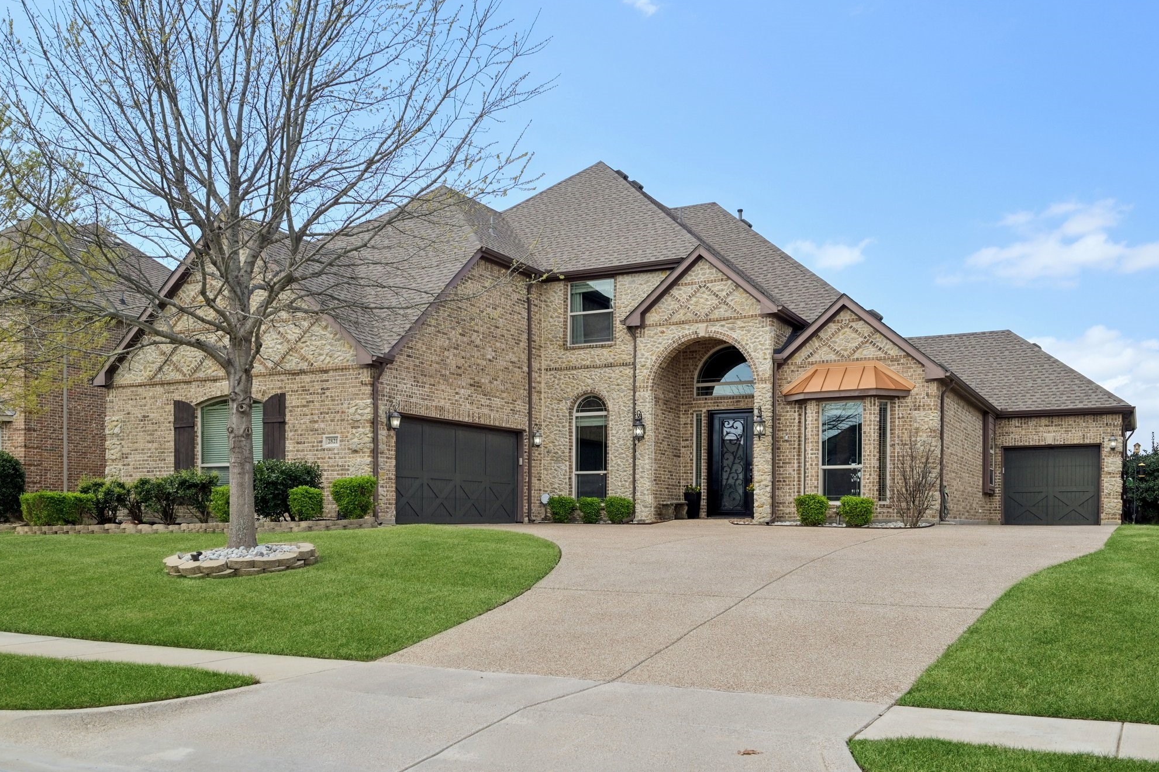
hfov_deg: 60.3
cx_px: 585
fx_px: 998
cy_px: 374
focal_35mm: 31
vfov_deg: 42.3
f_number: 8
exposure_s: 1/800
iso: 400
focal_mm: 30
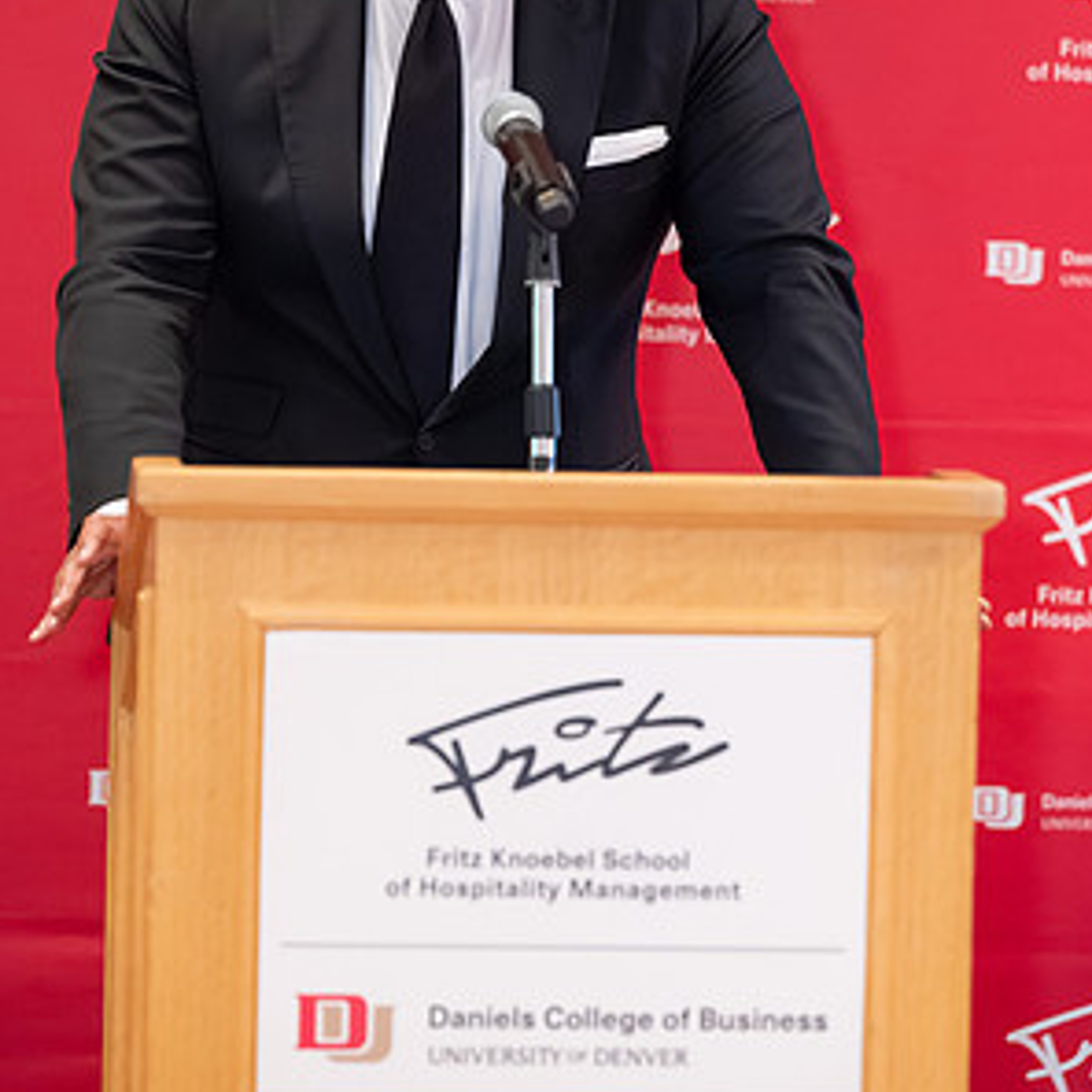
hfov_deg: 10.0
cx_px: 548
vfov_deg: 10.0
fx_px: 6210
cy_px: 402
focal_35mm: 174
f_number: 3.5
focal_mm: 135
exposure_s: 1/100
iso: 8000
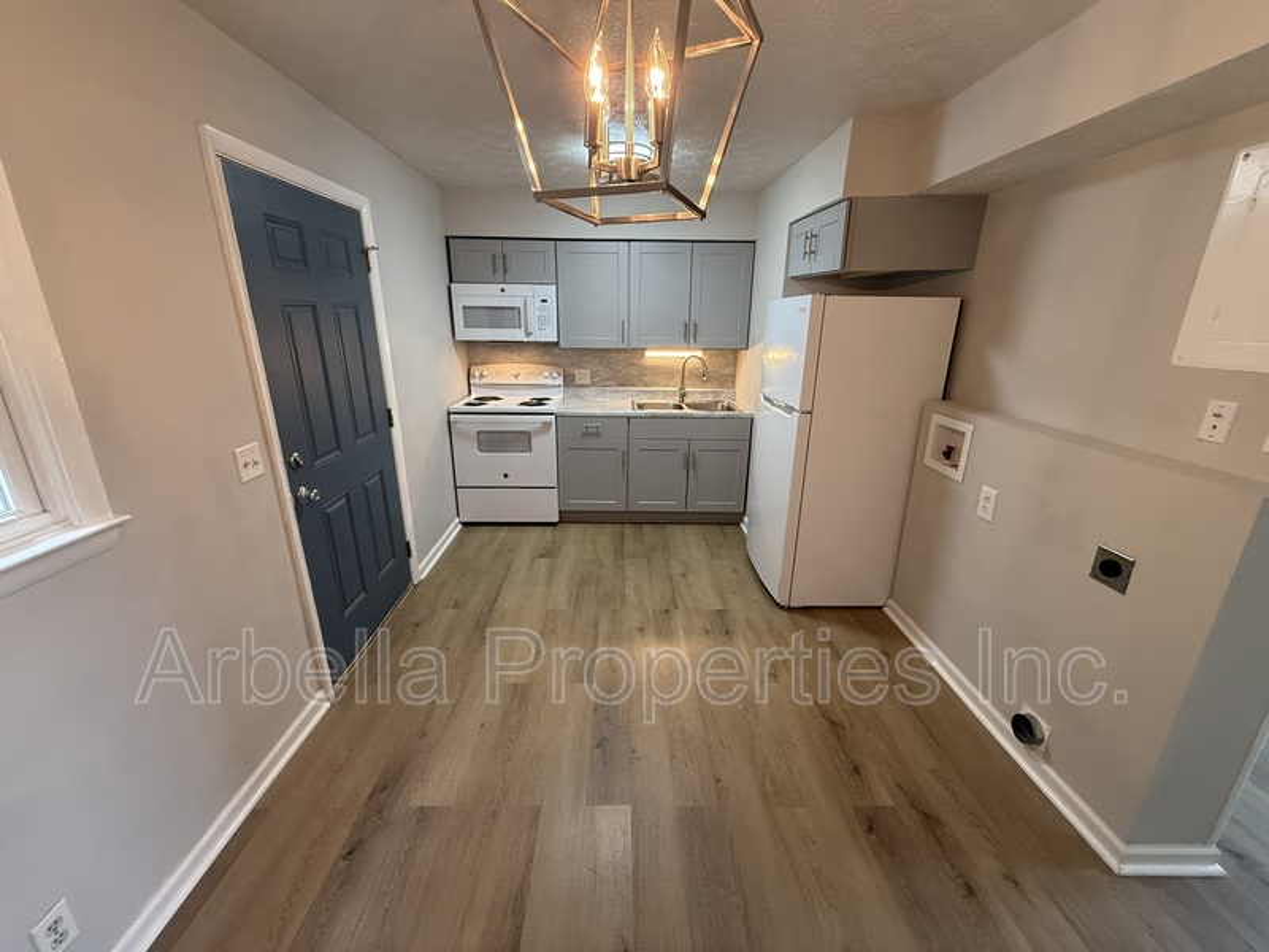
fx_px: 513
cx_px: 634
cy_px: 476
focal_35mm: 14
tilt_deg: -17.7
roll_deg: -0.1
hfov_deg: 102.1
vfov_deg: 85.7
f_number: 2.2
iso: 400
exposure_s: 1/120
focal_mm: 2.22
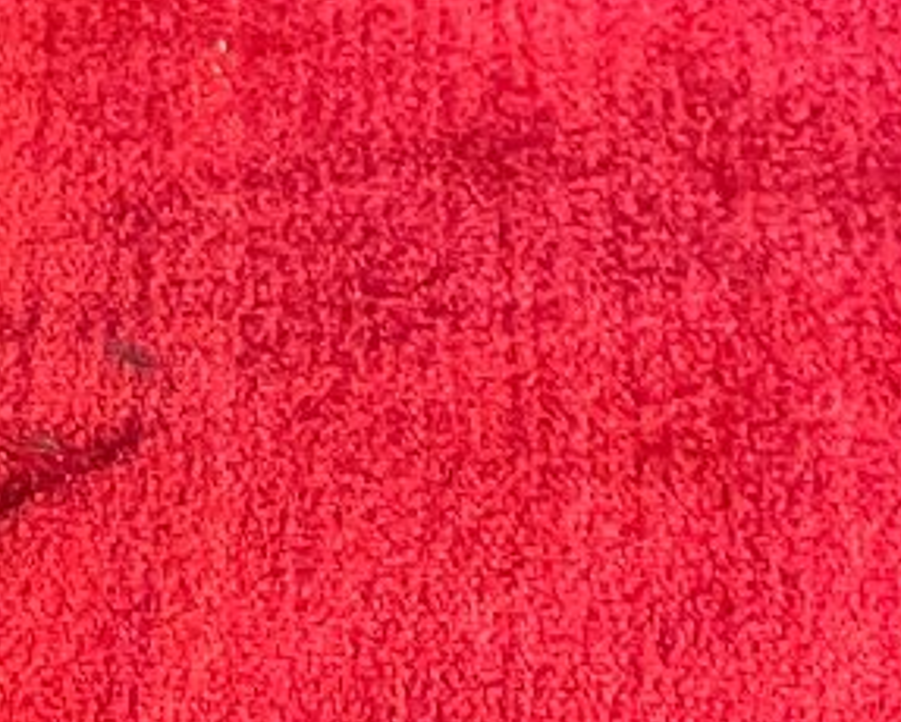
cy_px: -989
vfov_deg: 6.9
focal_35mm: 212
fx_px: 5657
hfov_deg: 8.9
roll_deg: -1.1
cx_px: -455
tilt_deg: -23.3
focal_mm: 6
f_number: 2
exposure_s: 1/36
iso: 1000
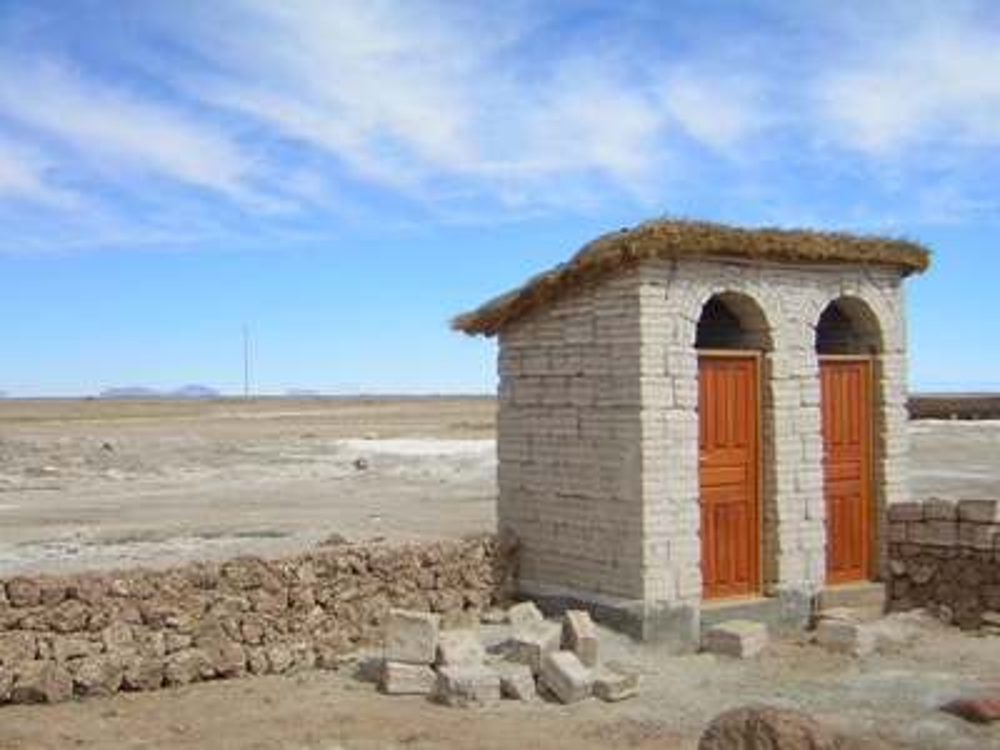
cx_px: 500
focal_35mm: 47
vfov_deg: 30.9
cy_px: 375
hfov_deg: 40.4
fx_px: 1358
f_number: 5.8
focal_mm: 6.1
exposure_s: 1/450
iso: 50
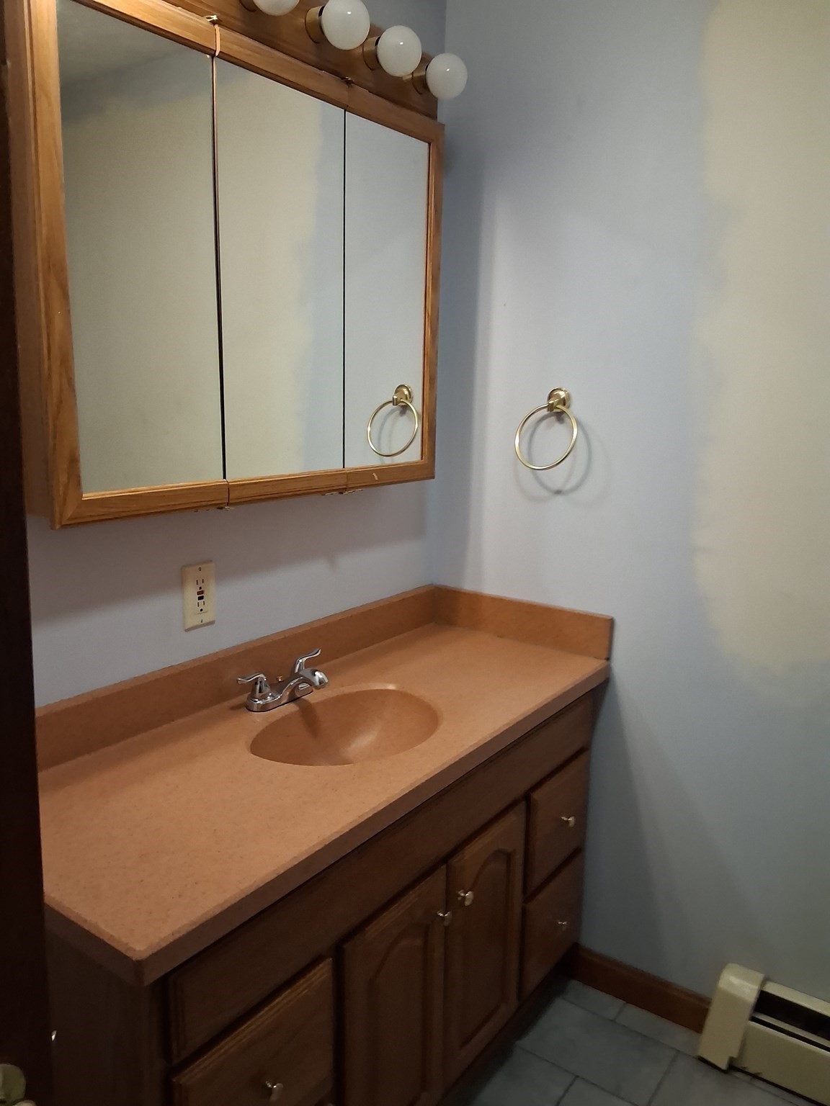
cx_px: 415
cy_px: 553
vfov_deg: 67.3
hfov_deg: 53.1
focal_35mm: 26
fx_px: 831
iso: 500
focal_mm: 3.98
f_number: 1.8
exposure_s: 1/60
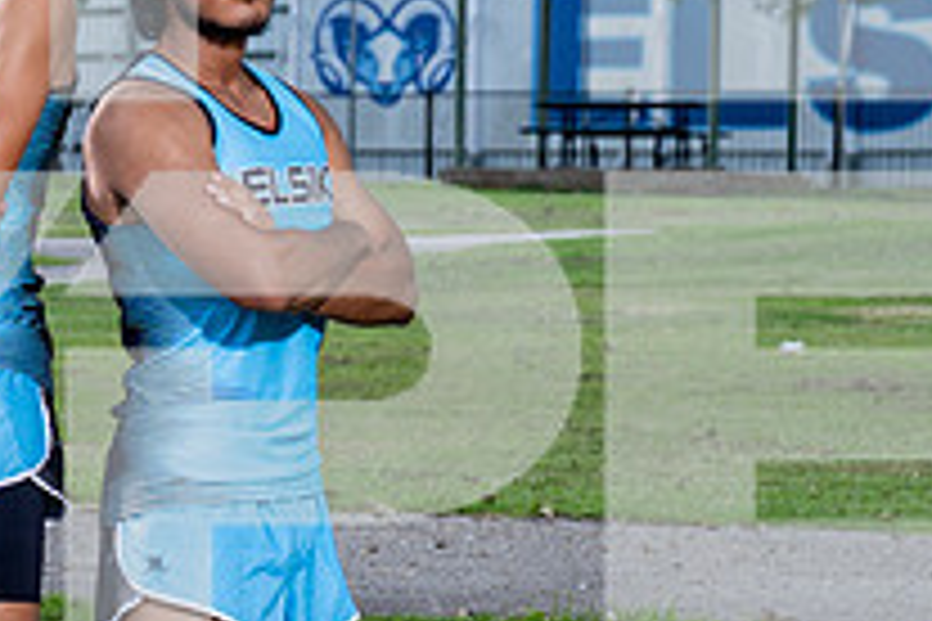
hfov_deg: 8.9
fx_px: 5928
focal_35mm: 229
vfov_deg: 6.0
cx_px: -224
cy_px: 333
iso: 100
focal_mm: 70
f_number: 5.6
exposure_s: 1/250
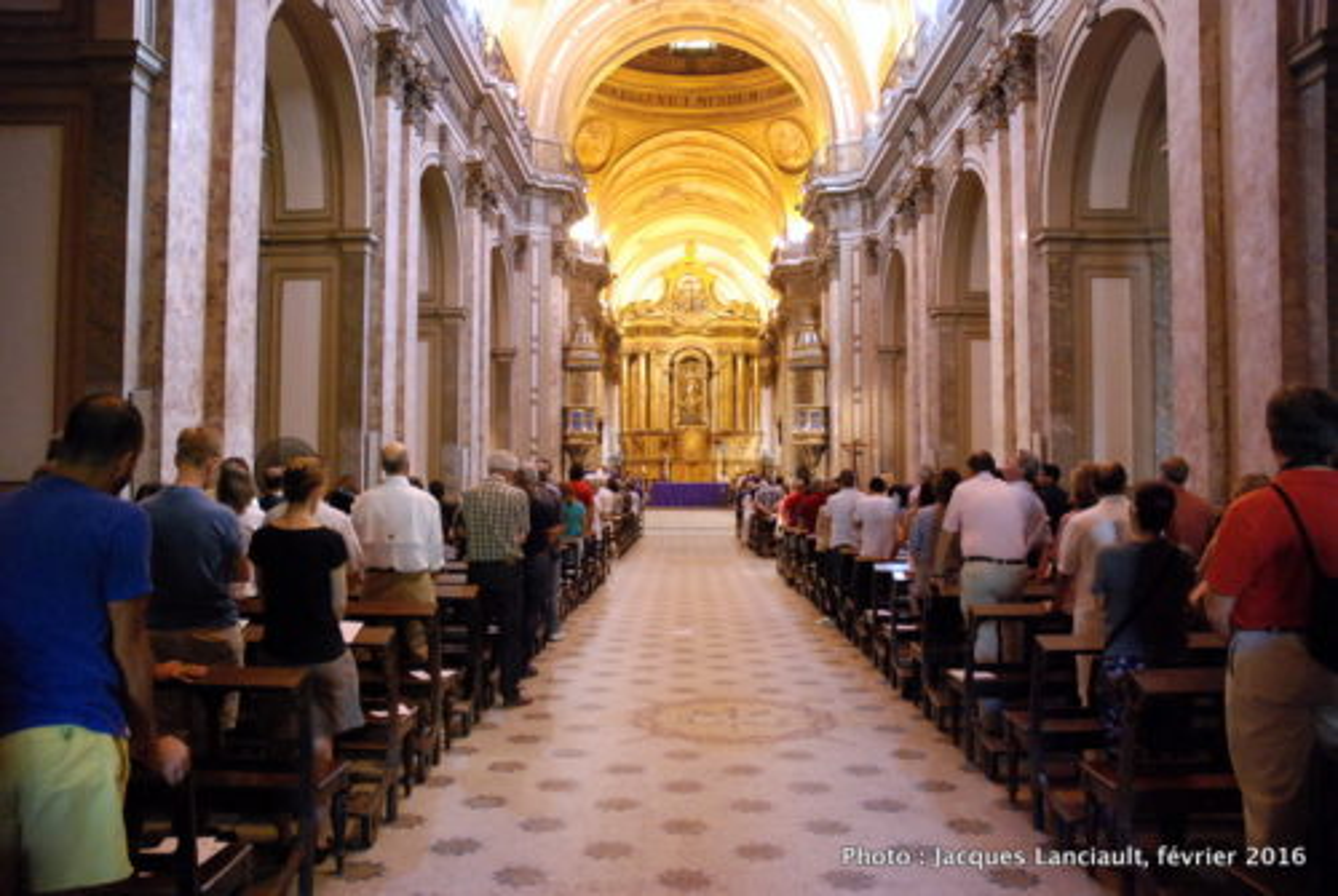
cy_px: 448
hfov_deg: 67.3
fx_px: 1005
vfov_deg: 48.1
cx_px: 669
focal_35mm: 27
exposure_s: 1/30
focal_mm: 18
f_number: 3.5
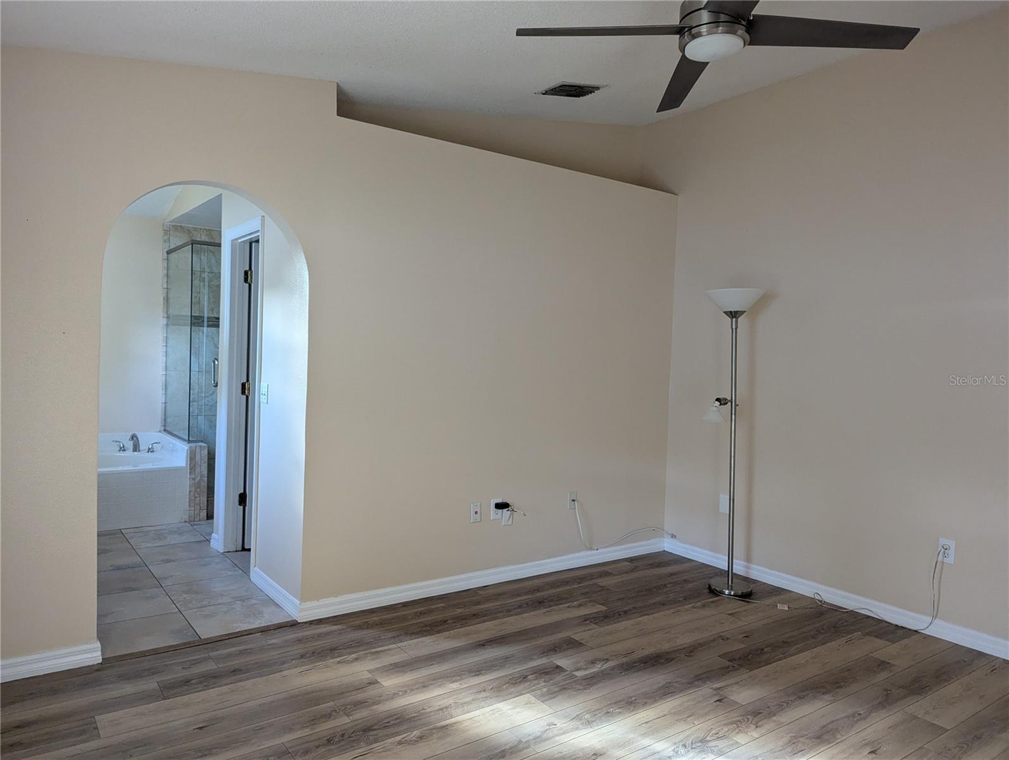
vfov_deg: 56.9
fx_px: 701
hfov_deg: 71.5
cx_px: 504
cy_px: 380
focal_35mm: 24
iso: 657
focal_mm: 6.81
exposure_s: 1/133
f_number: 1.85
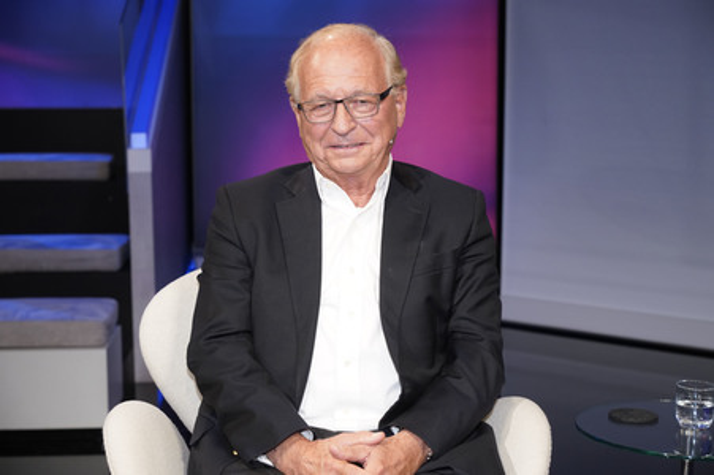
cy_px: 238
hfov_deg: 31.0
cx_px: 357
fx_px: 1288
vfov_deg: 20.9
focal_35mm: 65
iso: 2000
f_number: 5.6
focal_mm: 65
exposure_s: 1/125
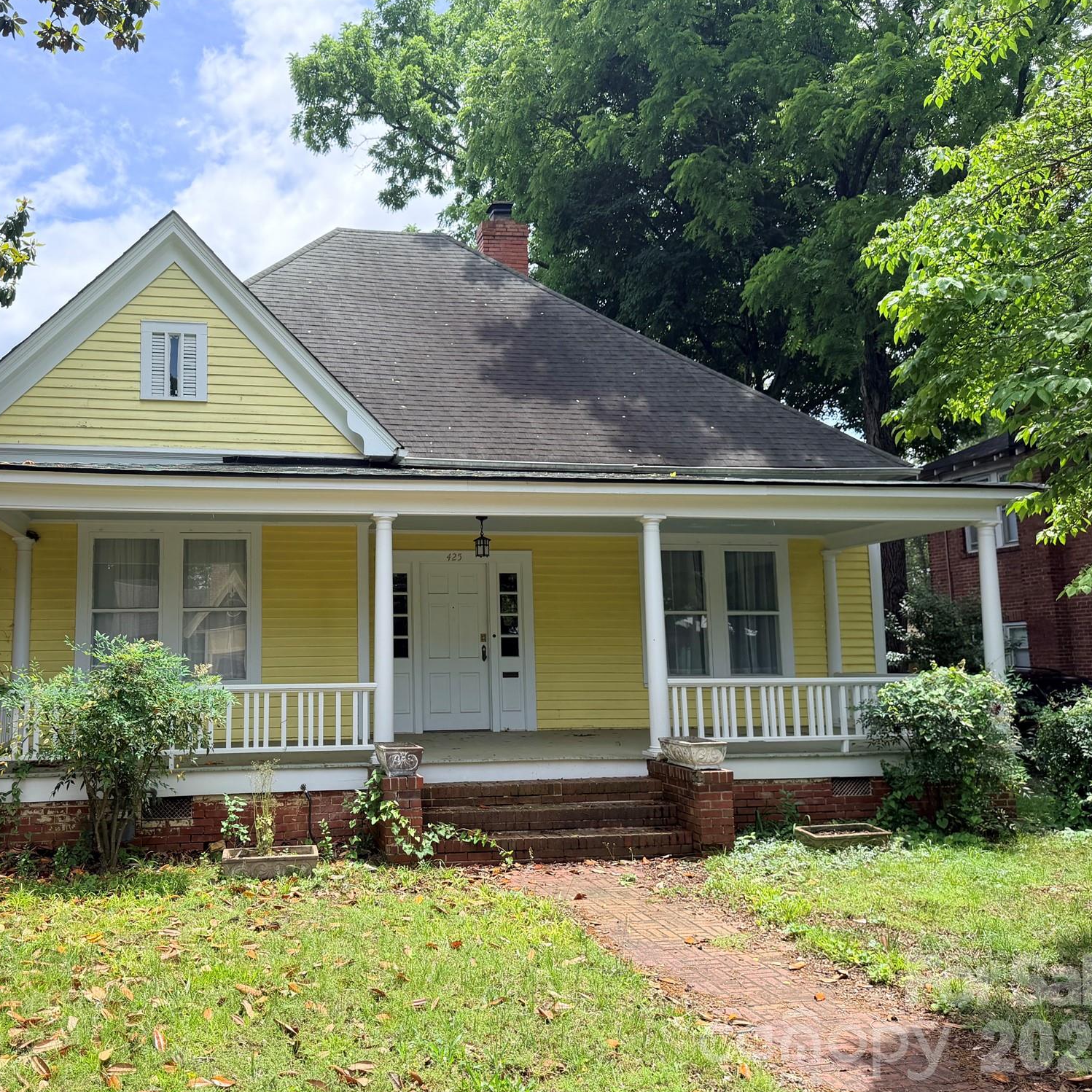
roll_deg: +0.9
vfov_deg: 55.6
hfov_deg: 54.8
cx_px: 391
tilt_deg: +8.2
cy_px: 538
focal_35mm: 29
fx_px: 1035
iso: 100
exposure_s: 1/2611
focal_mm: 6.76
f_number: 1.78
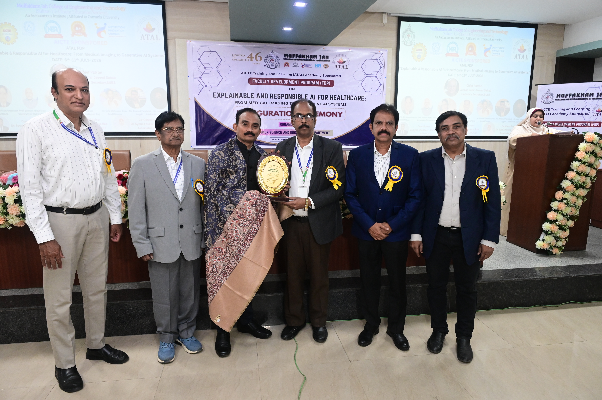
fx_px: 401
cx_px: 301
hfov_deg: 73.8
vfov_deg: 53.1
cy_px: 200
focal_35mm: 24
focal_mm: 24
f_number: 6.3
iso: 5000
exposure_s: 1/125
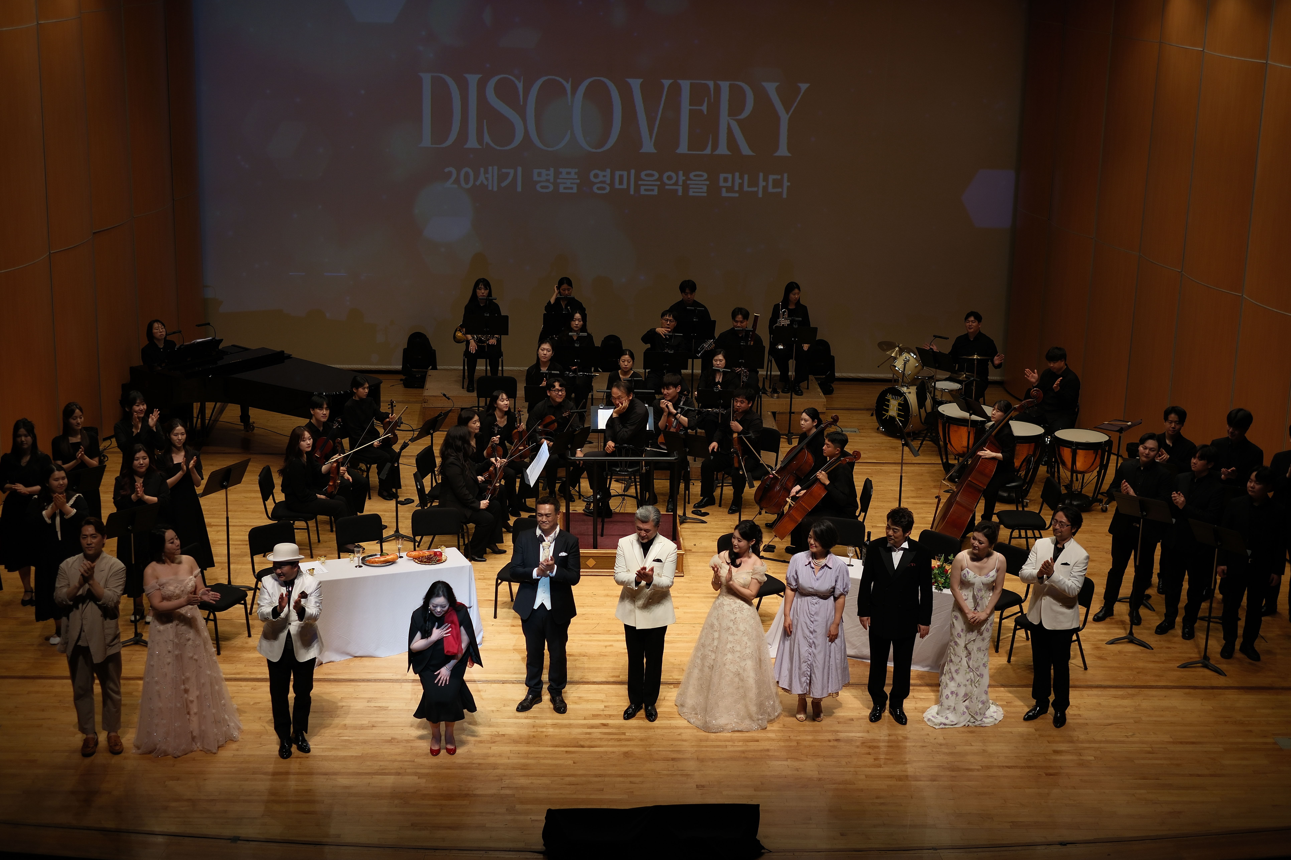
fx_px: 1900
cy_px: 430
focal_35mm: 53
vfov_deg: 25.5
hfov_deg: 37.5
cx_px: 646
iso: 125
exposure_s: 1/170
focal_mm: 35
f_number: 2
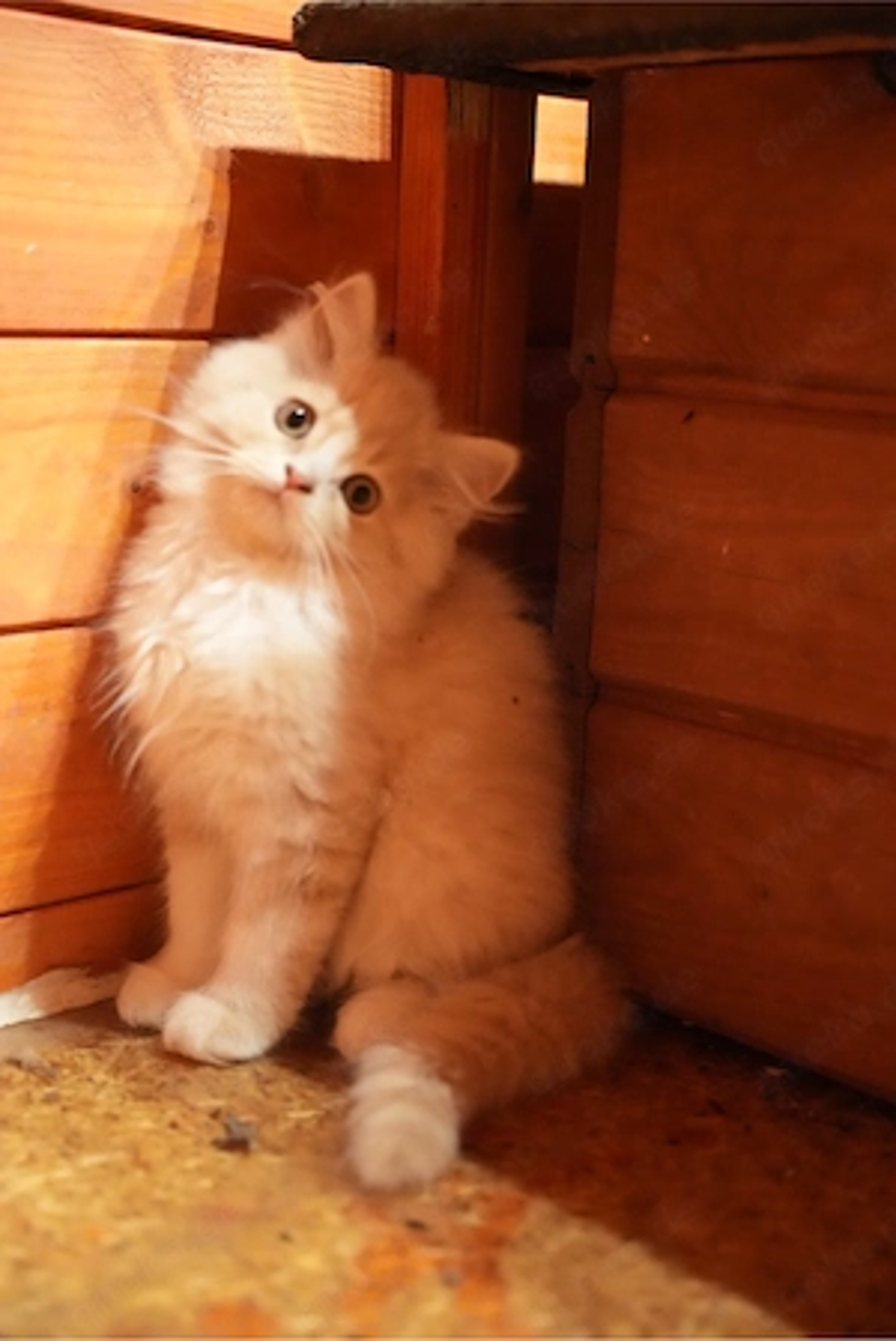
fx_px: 1920
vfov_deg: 38.5
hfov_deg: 26.3
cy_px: 670
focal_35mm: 52
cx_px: 448
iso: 12800
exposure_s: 1/50
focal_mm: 51.5
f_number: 2.8
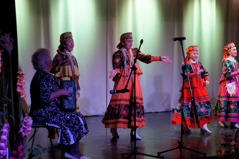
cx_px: 120
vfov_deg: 14.9
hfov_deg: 22.3
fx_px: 608
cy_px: 87
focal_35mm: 92
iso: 1000
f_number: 5.6
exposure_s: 1/160
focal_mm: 55
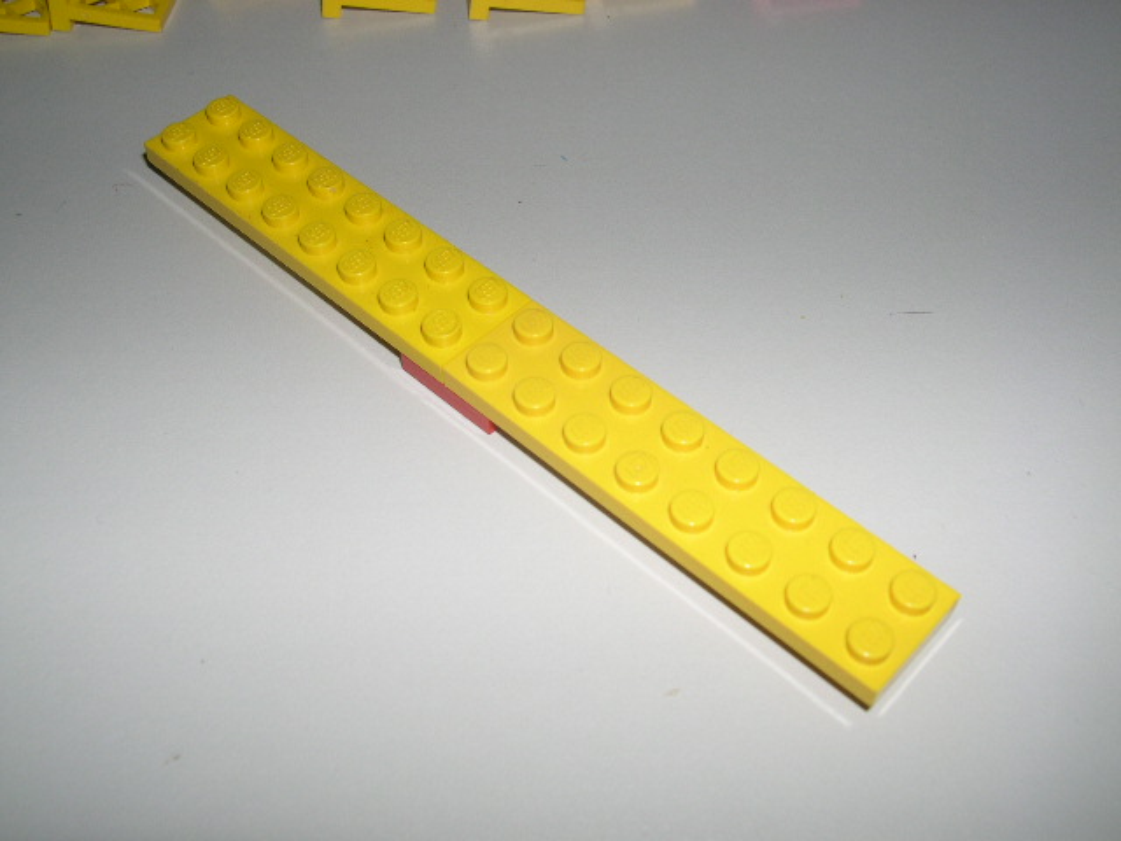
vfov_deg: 37.7
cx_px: 560
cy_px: 420
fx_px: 1231
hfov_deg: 49.0
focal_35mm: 38
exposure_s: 1/60
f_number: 7.6
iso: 100
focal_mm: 8
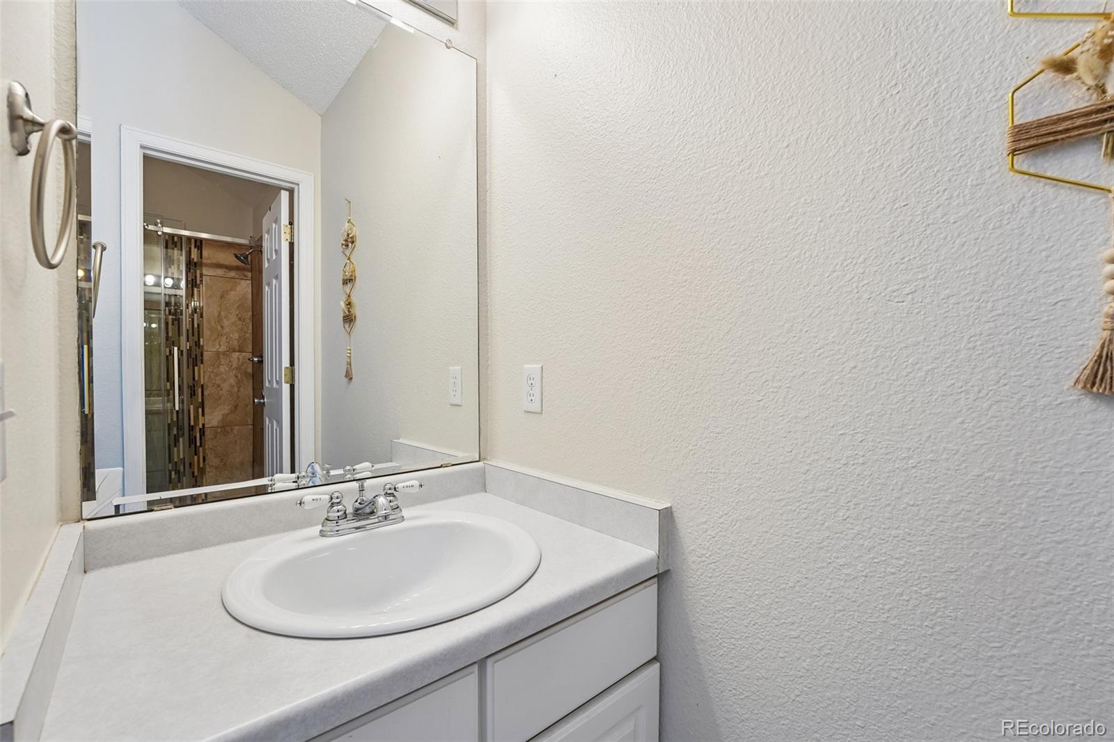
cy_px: 371
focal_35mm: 15
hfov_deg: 101.9
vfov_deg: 78.8
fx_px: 452
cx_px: 557
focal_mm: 14.6
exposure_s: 1/30
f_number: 8
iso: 320
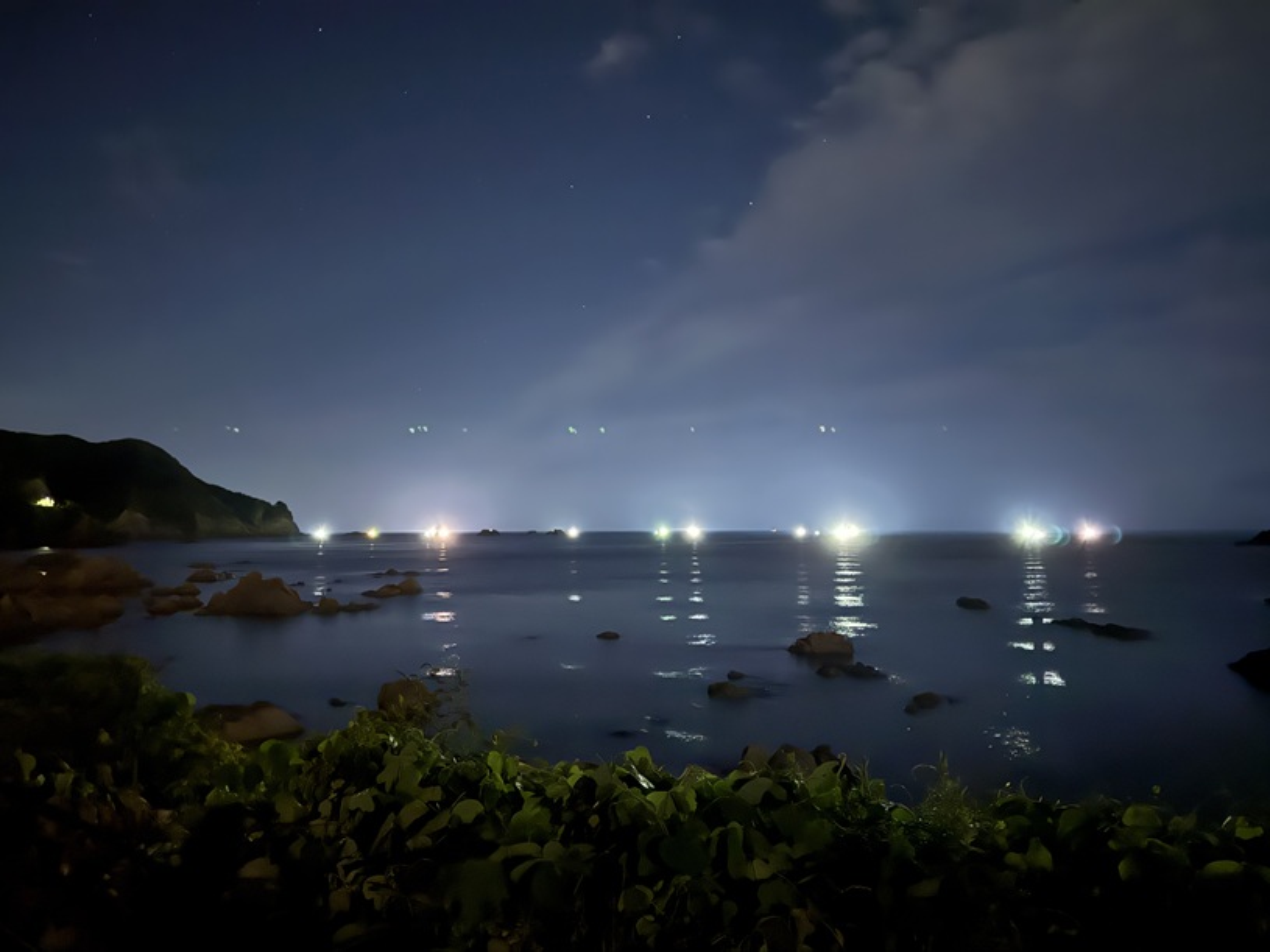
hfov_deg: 71.6
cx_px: 635
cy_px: 476
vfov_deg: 56.8
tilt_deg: +3.1
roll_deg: -0.1
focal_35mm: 24
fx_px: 880
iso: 8000
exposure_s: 1/2
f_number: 1.78
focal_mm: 6.76
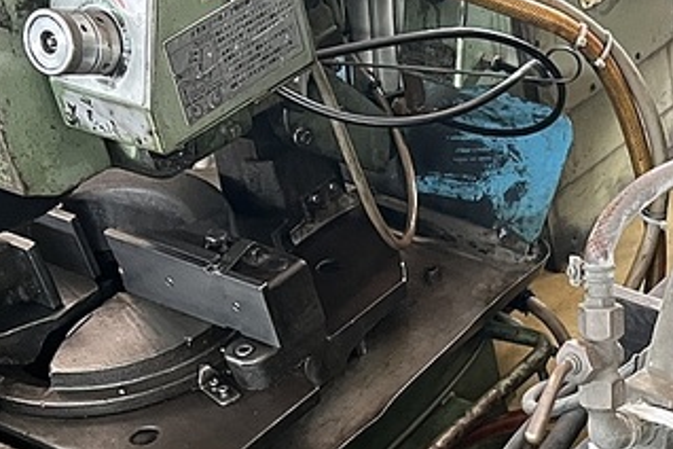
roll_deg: +4.3
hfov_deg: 21.8
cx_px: 853
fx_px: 1589
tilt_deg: -43.8
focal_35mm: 85
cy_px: 549
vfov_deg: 15.5
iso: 320
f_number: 1.5
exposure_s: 1/60
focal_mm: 5.7
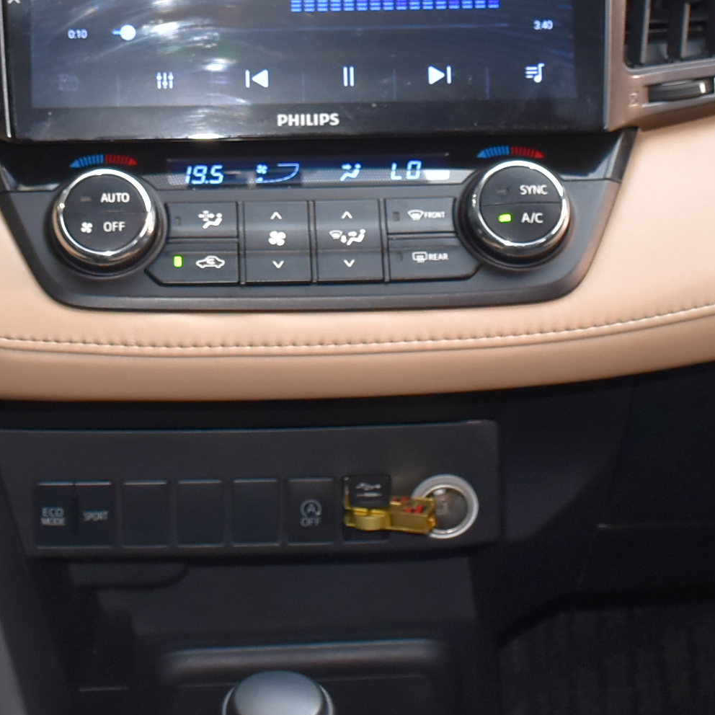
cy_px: -21
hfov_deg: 16.7
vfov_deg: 16.4
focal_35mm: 104
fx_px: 2430
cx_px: 236
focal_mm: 18
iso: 720
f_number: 5.6
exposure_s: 1/125
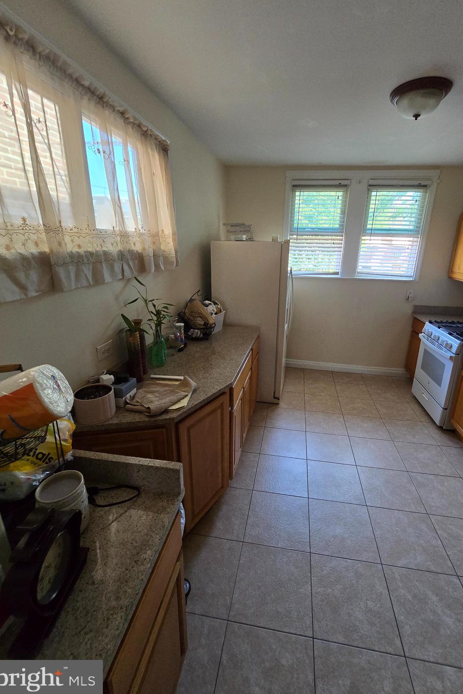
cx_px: 256
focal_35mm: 14
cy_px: 339
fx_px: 270
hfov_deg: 81.0
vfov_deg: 104.2
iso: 320
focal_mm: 2.2
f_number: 2.2
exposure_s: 1/60
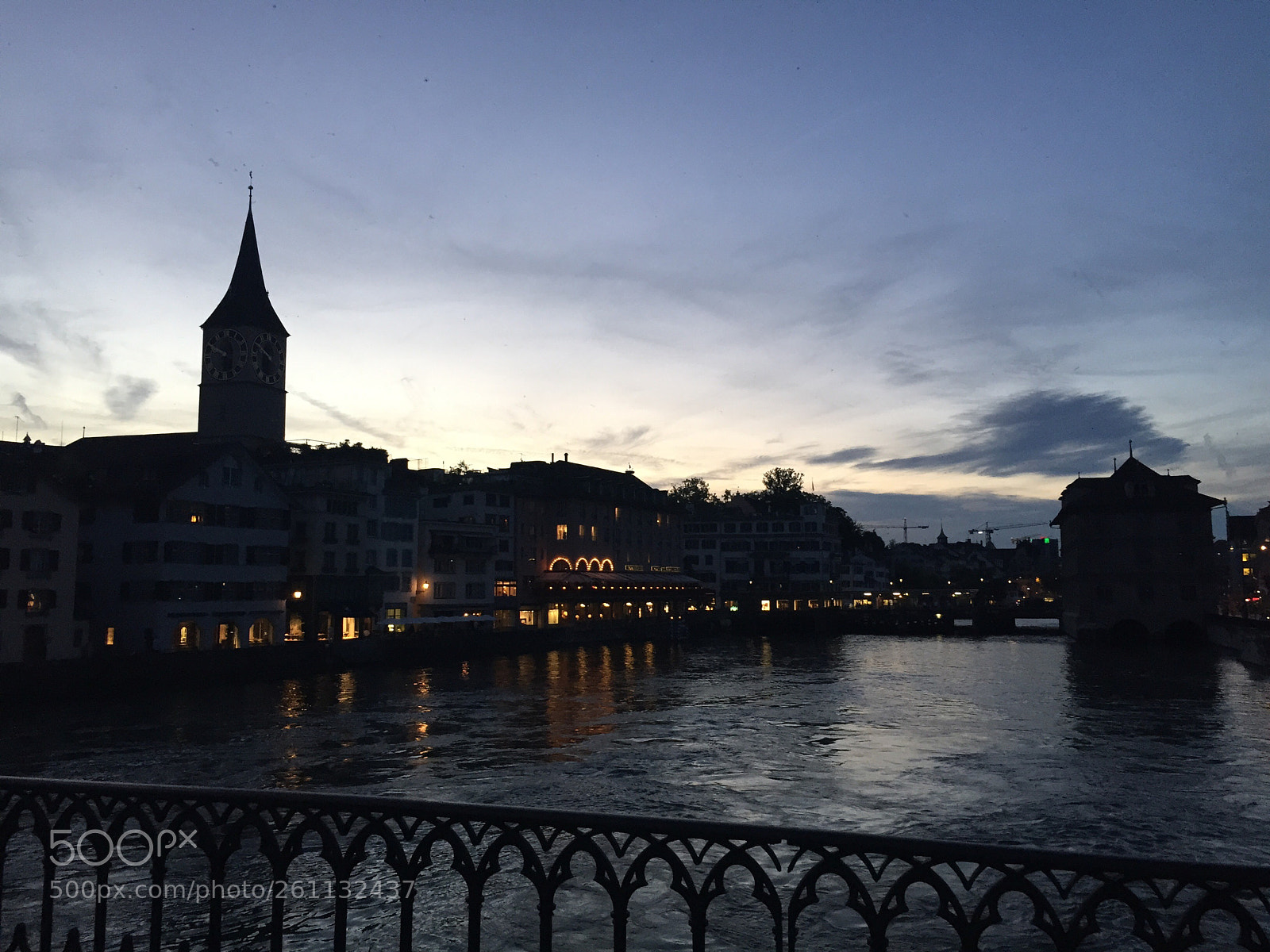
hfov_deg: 61.7
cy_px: 476
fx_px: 1064
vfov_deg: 48.2
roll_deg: -0.4
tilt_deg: +6.7
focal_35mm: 29
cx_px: 635
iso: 80
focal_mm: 4.15
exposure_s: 1/30
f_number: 2.2
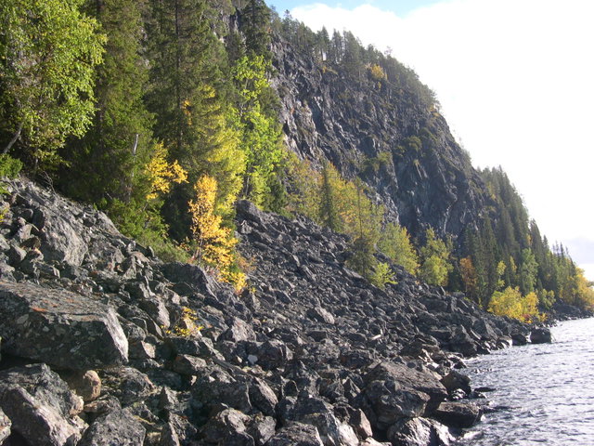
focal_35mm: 38
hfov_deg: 49.0
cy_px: 223
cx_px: 297
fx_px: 652
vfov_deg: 37.7
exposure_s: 1/89.5
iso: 100
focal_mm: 8
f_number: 7.6
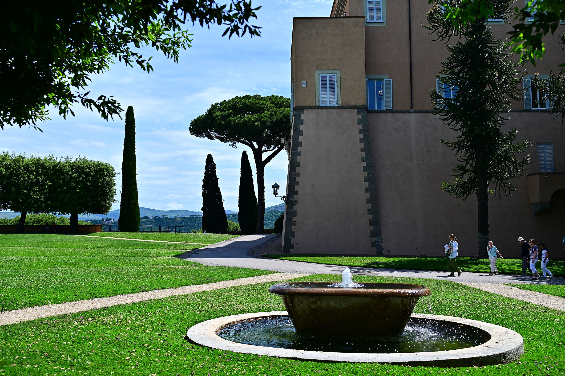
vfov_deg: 37.9
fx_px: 549
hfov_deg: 54.4
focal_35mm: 35
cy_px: 188
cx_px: 282
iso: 100
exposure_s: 1/1600
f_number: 4
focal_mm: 35
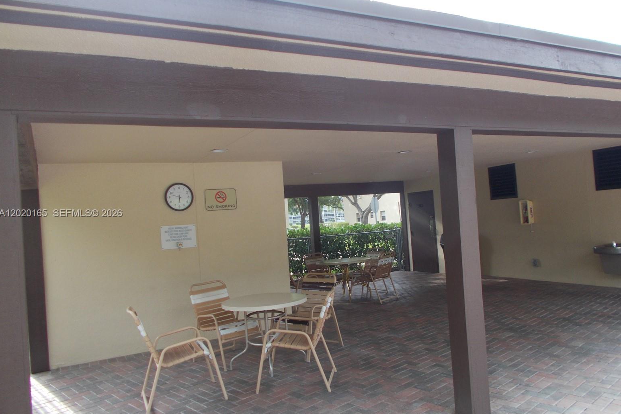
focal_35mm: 28
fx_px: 483
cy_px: 214
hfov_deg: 65.5
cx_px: 319
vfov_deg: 46.4
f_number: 3.2
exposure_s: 1/100
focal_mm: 4.6
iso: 80
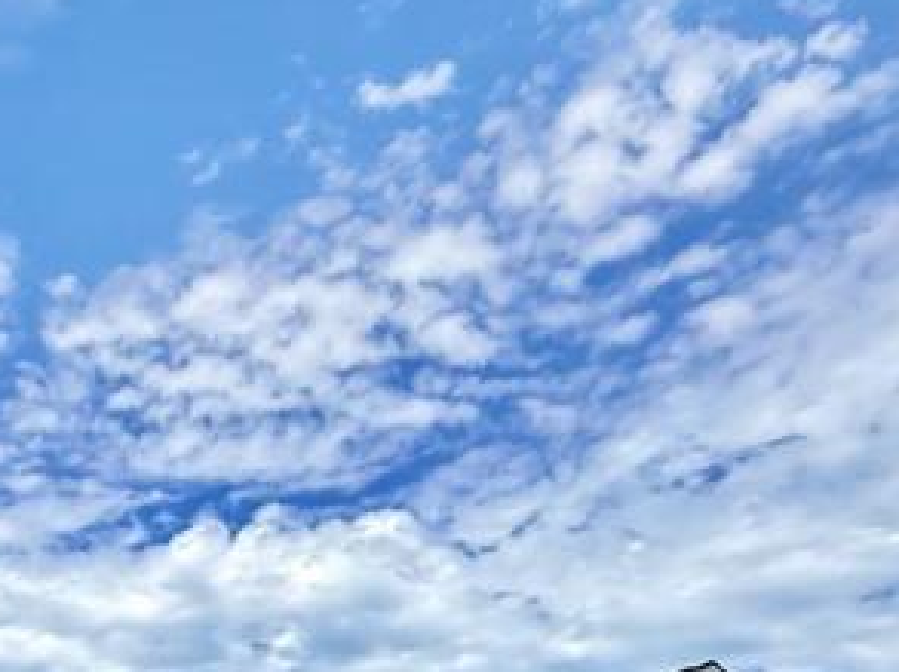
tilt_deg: +6.2
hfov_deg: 34.8
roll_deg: +1.3
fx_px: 1271
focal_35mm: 49
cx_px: -28
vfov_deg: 24.1
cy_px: 973
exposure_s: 1/2611
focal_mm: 2.22
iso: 50
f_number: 2.2
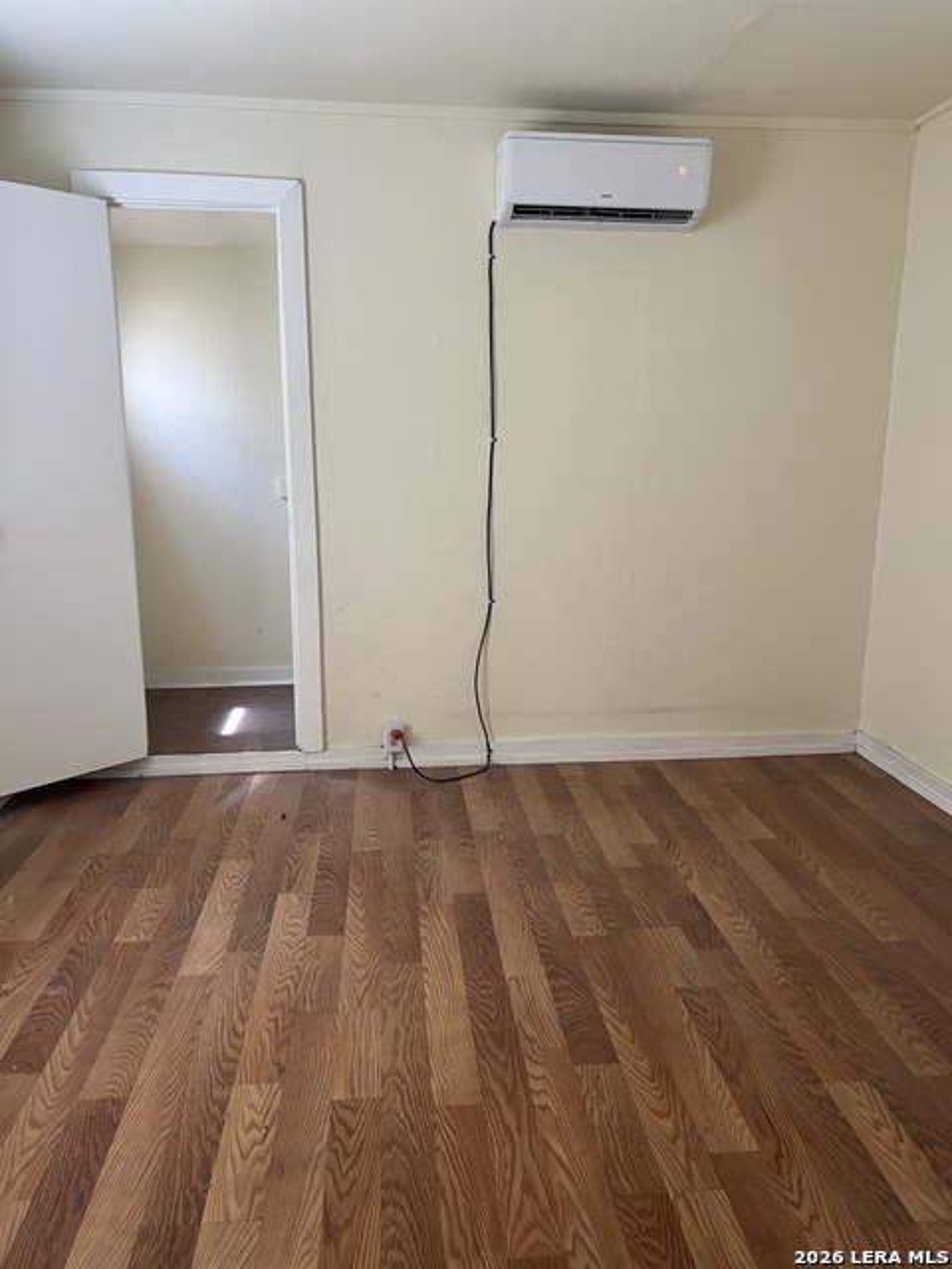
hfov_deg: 53.1
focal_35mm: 26
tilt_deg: -12.3
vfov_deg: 67.3
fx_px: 953
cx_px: 476
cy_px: 634
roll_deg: -1.1
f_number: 1.5
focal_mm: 5.7
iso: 80
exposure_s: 1/60
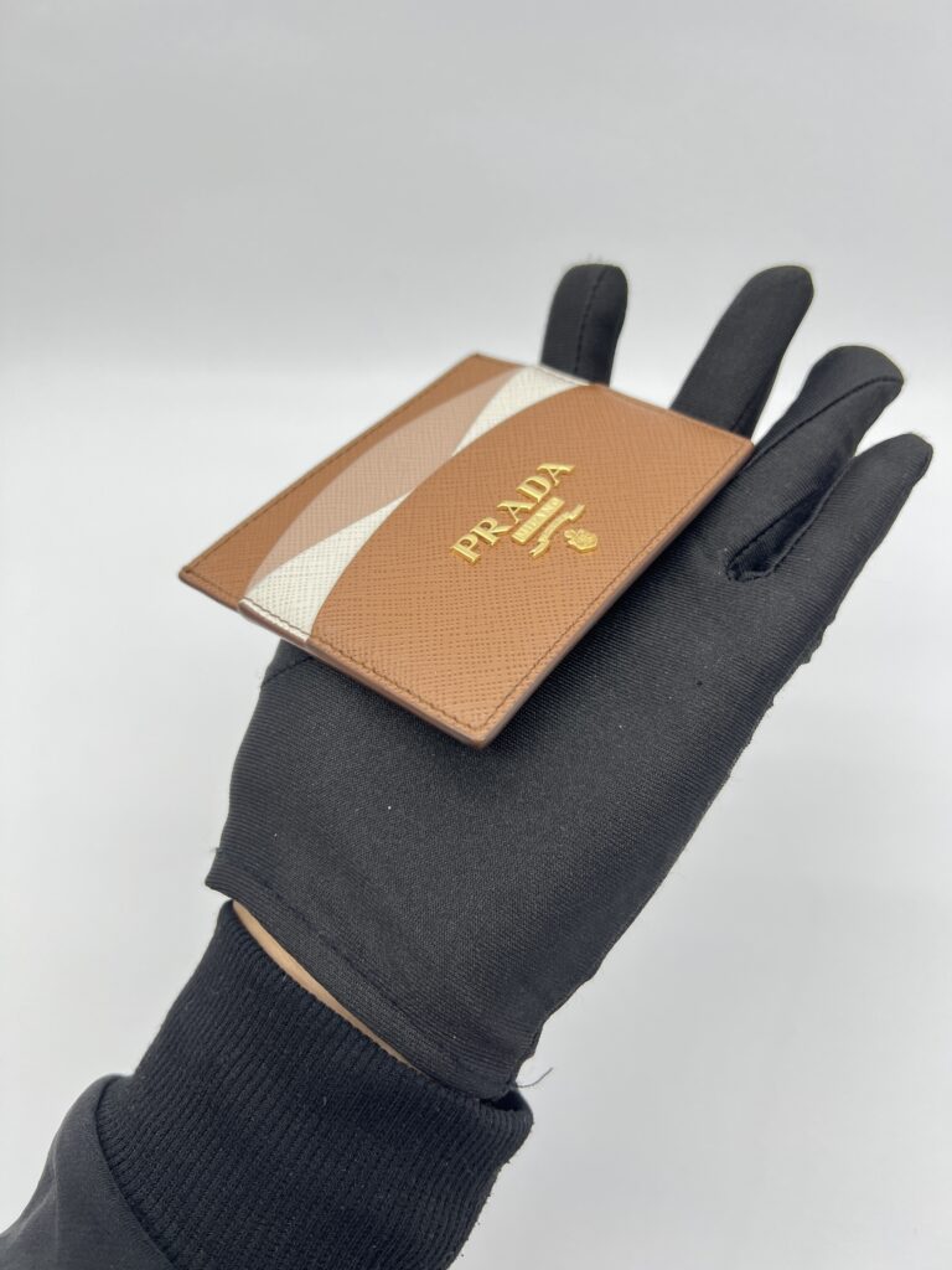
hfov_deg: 53.1
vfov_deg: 67.3
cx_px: 476
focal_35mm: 26
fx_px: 953
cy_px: 635
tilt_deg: -50.6
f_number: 1.5
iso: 40
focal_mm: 5.7
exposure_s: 1/100
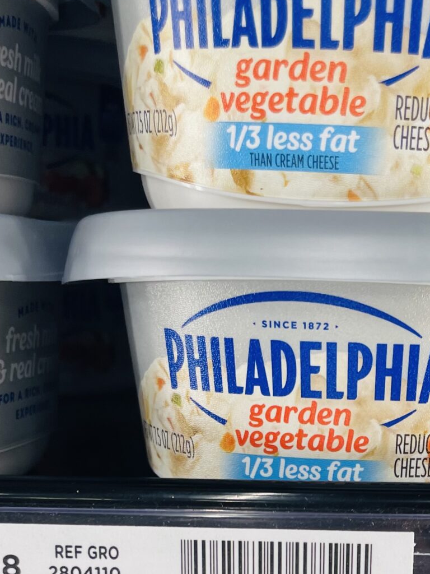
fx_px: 1077
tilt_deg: -21.3
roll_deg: -2.2
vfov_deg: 27.1
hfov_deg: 22.3
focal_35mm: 65
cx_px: 336
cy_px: 646
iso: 40
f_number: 1.6
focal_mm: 4.2
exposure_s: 1/120
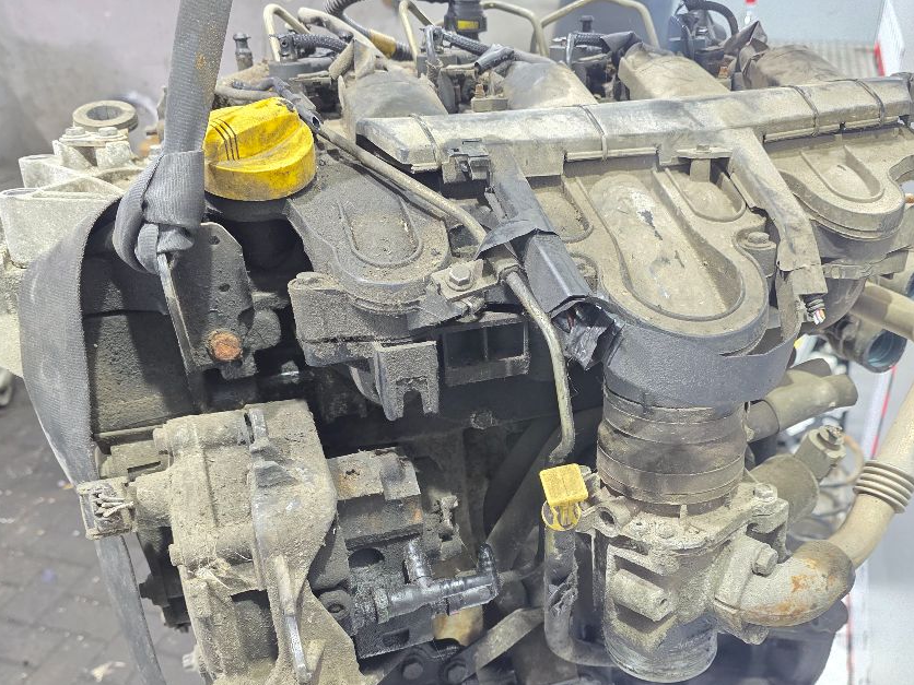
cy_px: 456
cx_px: 523
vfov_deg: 42.4
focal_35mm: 33
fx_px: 871
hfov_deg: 55.1
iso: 500
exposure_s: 1/100
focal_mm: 6.3
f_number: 1.7
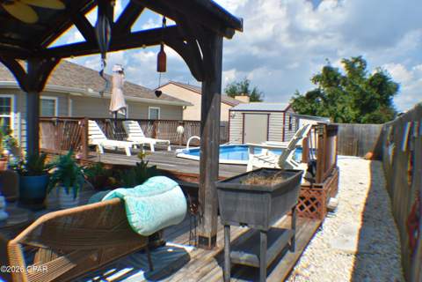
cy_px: 141
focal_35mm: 33
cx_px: 211
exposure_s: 1/400
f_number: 10
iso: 200
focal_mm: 22
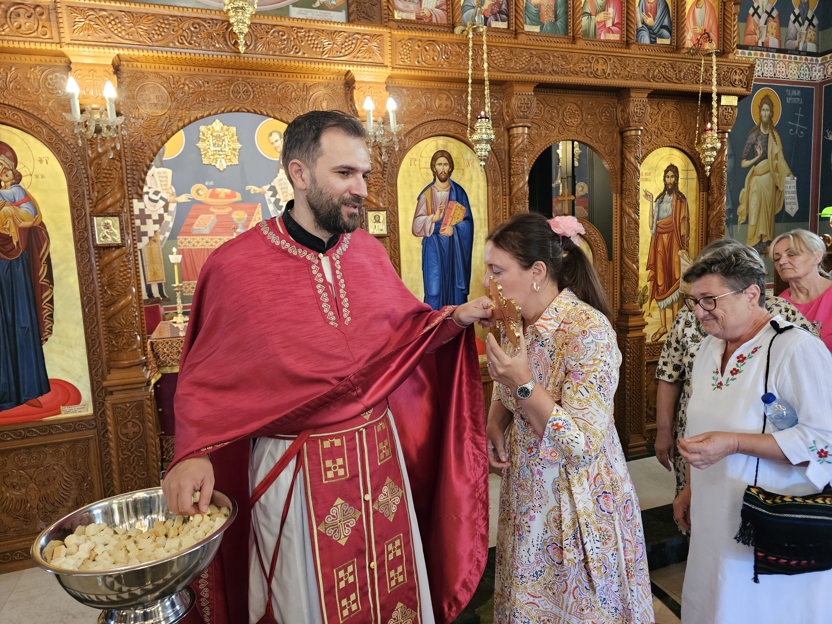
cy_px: 312
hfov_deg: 73.9
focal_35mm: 23
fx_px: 553
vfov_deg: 58.9
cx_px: 416
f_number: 1.7
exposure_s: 1/120
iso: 1000
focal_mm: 6.3
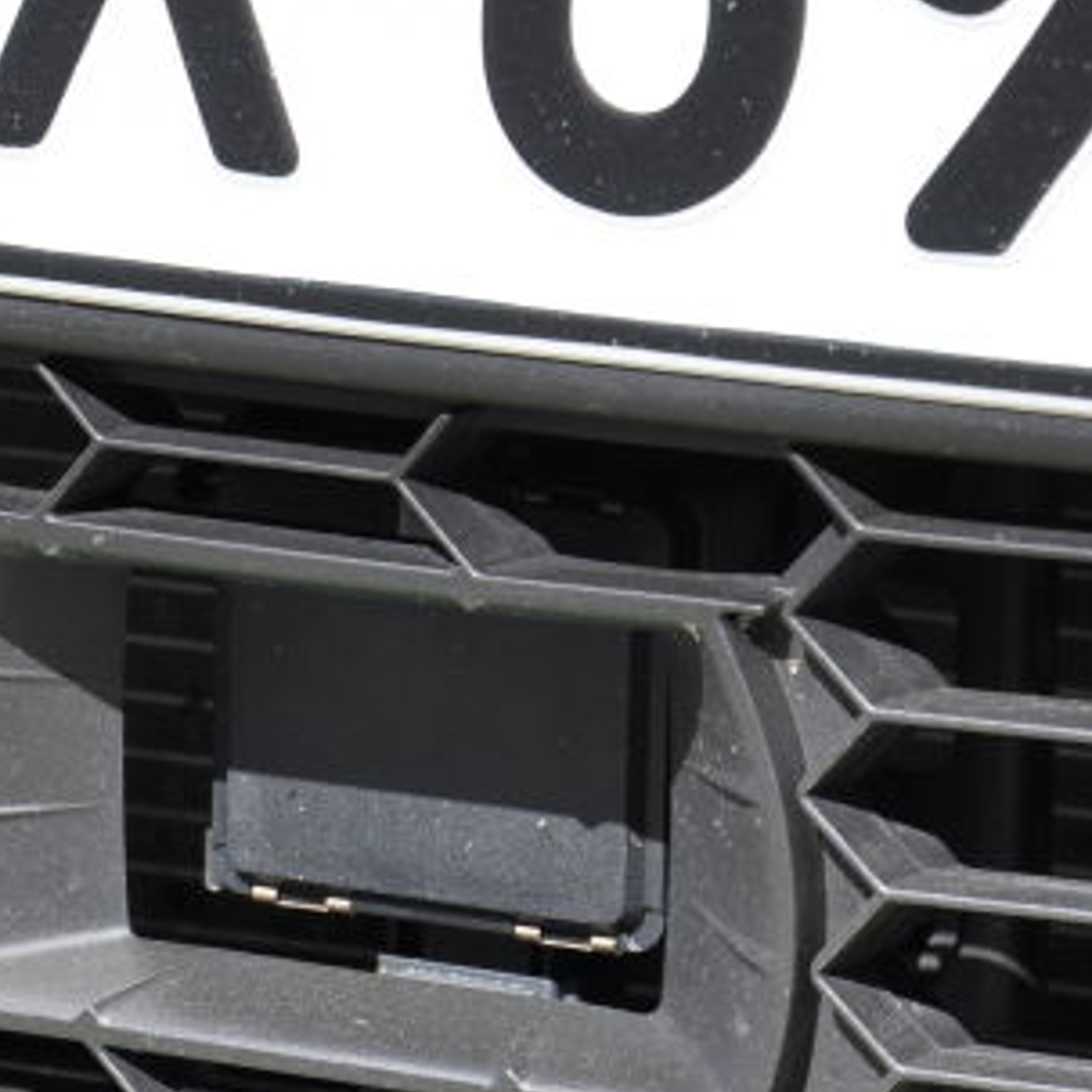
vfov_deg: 3.9
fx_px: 16148
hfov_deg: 3.9
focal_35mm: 452
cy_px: 948
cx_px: 213
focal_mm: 105
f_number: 8
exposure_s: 1/250
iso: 200
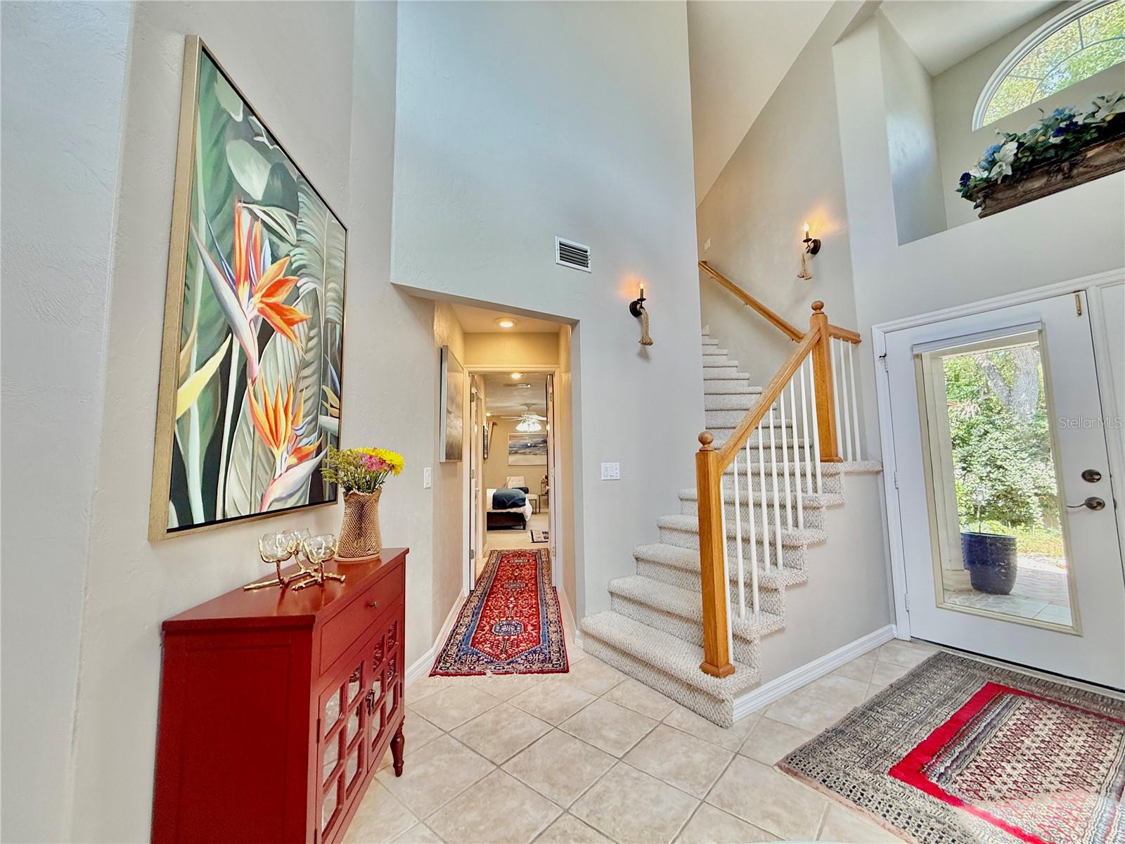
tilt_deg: +5.1
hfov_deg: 102.1
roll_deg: +0.1
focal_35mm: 14
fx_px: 455
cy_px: 422
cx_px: 562
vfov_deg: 85.7
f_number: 2.2
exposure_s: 1/120
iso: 125
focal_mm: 2.22
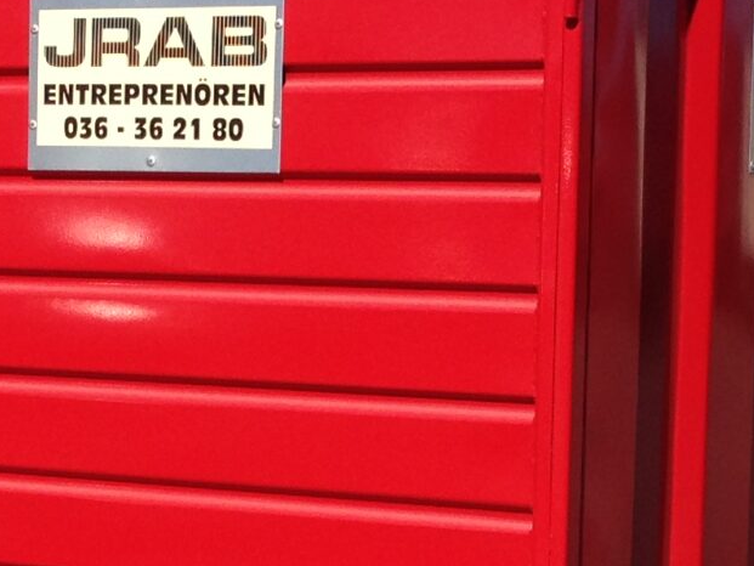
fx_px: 2963
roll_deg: -0.4
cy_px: 548
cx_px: 280
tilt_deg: -7.0
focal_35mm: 136
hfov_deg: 14.5
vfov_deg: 10.8
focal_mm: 4.12
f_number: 2.4
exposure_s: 1/1869
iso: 50
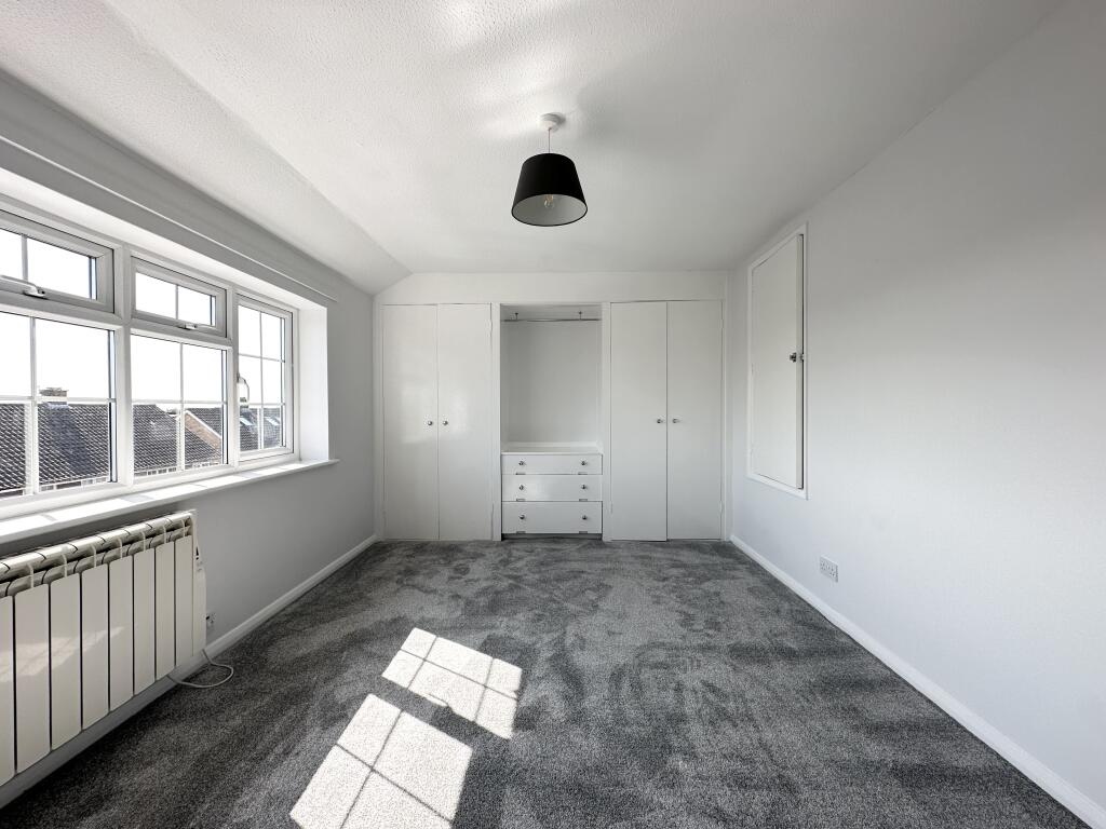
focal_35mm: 14
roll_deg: +0.2
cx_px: 553
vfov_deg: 85.7
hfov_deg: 102.1
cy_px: 414
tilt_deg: -1.1
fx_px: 447
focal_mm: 2.22
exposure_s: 1/321
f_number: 2.2
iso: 40
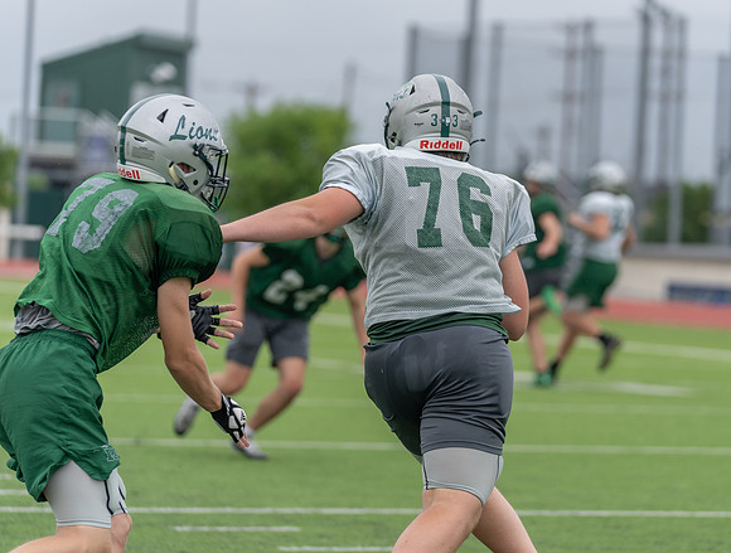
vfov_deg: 7.7
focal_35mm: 195
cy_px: 266
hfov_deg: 10.1
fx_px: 4127
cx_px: 431
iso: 250
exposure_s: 1/1250
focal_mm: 165
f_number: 3.5
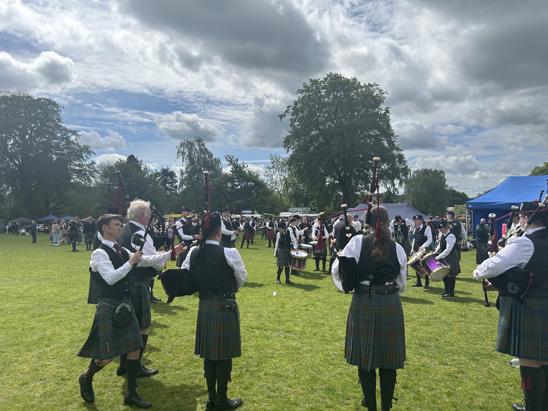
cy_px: 206
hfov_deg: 67.3
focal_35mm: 26
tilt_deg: -0.4
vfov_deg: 53.1
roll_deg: +0.1
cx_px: 274
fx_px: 412
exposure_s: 1/6579
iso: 50
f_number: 1.5
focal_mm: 5.7
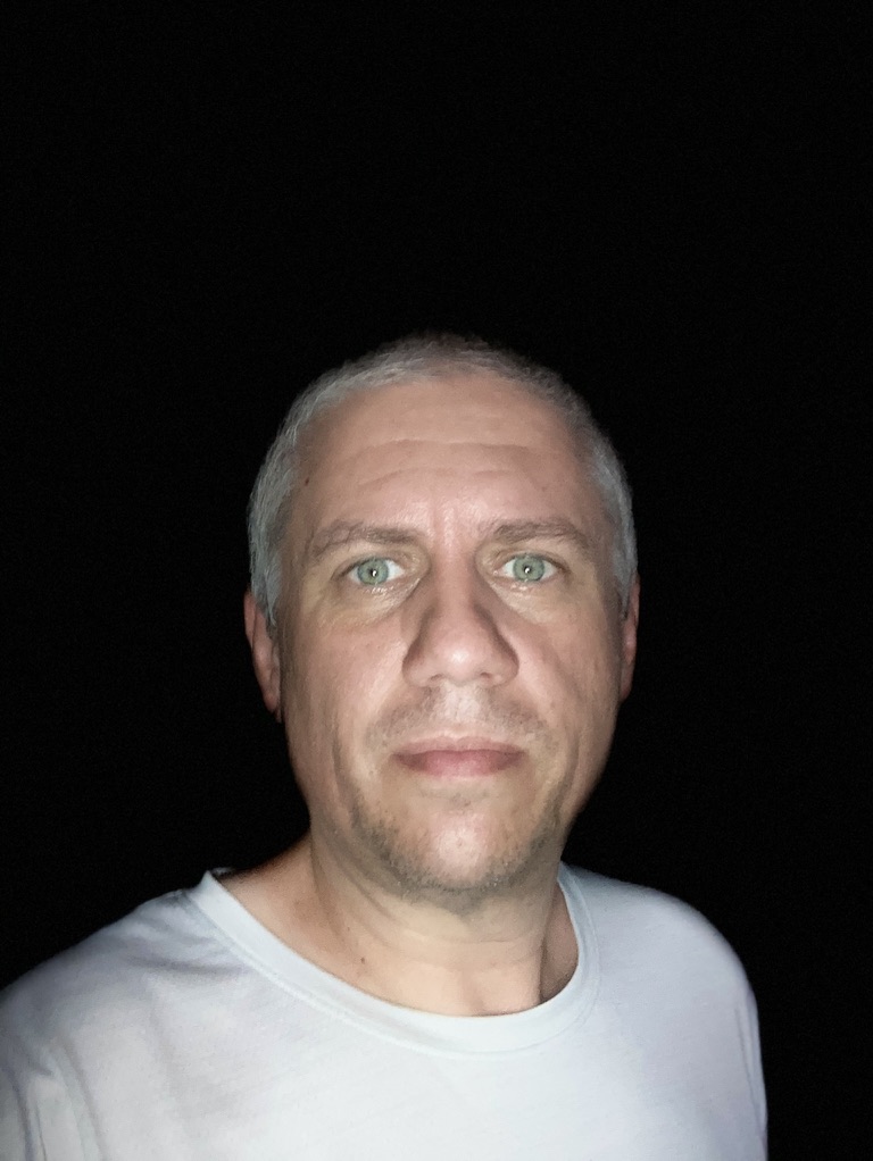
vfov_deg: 56.8
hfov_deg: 44.2
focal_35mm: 32
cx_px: 436
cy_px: 580
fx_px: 1075
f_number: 2.2
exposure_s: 1/16
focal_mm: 2.87
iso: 250
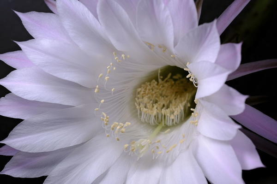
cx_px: 138
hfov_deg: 17.1
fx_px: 923
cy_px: 92
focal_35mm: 120
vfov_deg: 11.4
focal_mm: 80
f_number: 11
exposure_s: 1/60
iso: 125
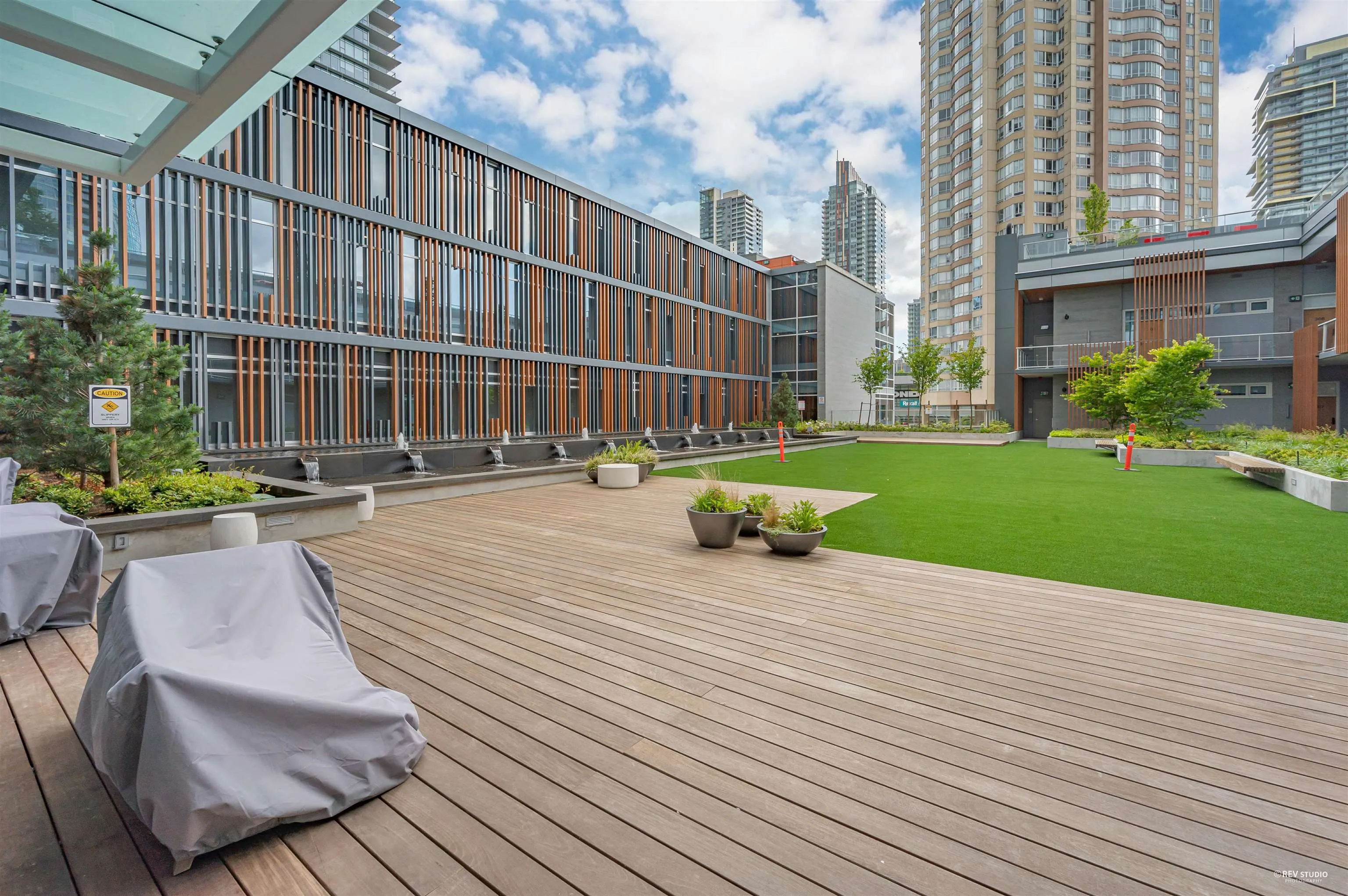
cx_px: 674
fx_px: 524
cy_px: 448
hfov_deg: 104.3
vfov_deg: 81.1
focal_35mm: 14
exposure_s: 1/100
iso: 100
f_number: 14
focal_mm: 14
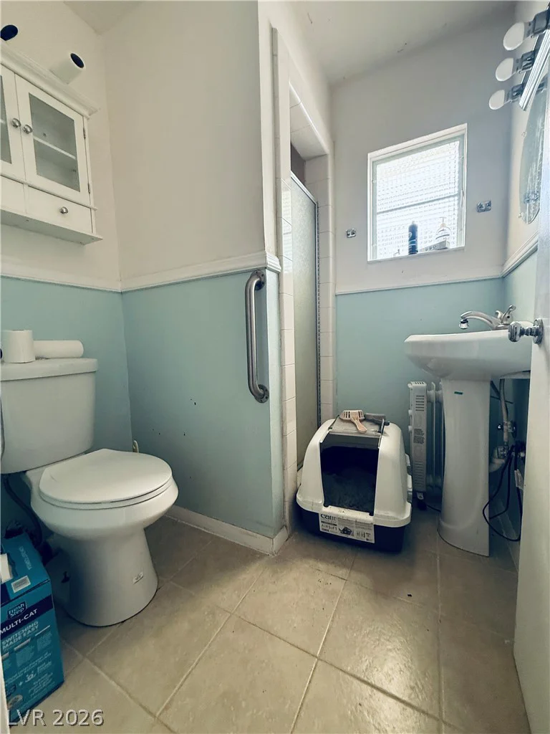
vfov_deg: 102.1
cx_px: 275
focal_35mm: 14
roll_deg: +1.4
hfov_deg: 85.7
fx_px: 297
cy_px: 367
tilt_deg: -4.7
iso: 320
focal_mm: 2.22
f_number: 2.2
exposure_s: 1/86
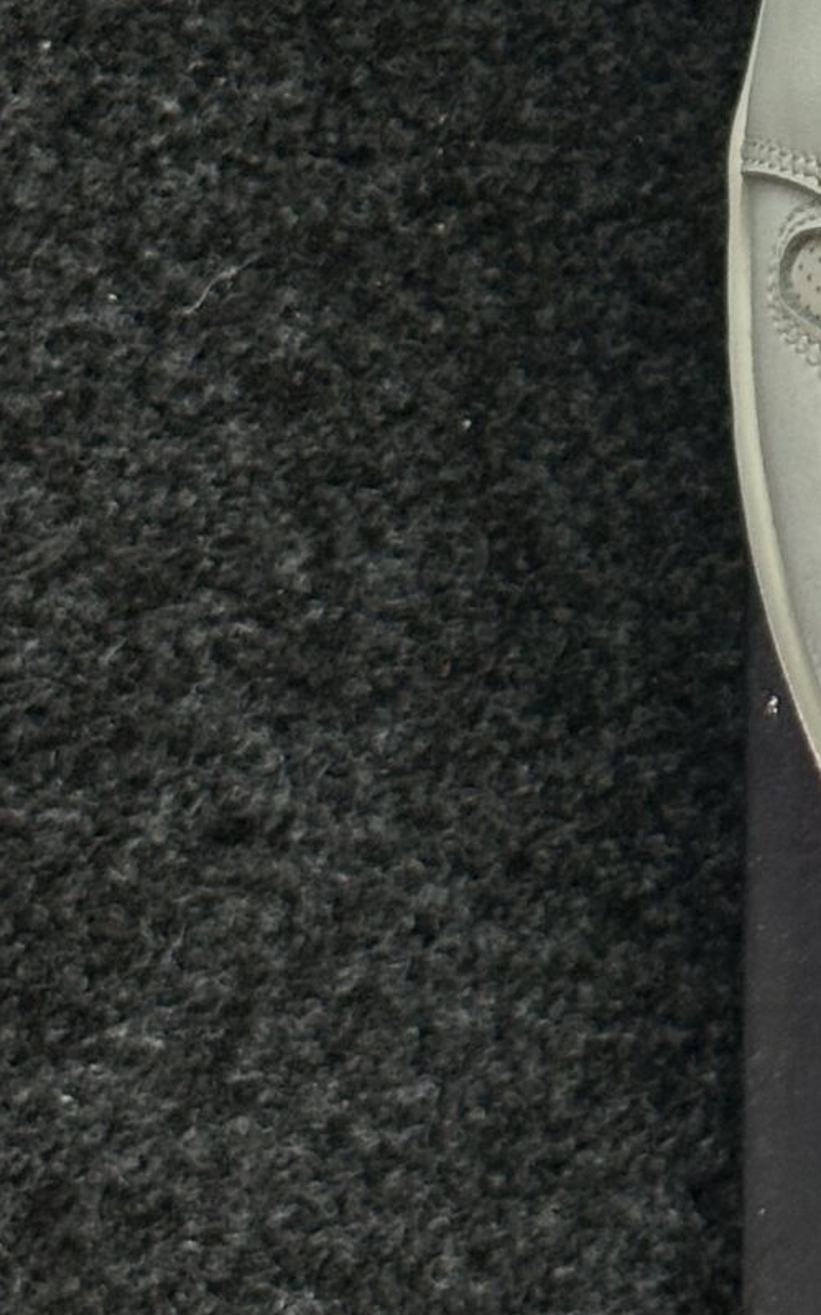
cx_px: 1459
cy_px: -196
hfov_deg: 7.8
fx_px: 5839
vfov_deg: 12.6
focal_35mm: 163
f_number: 1.78
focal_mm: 6.86
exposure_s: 1/50
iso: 80
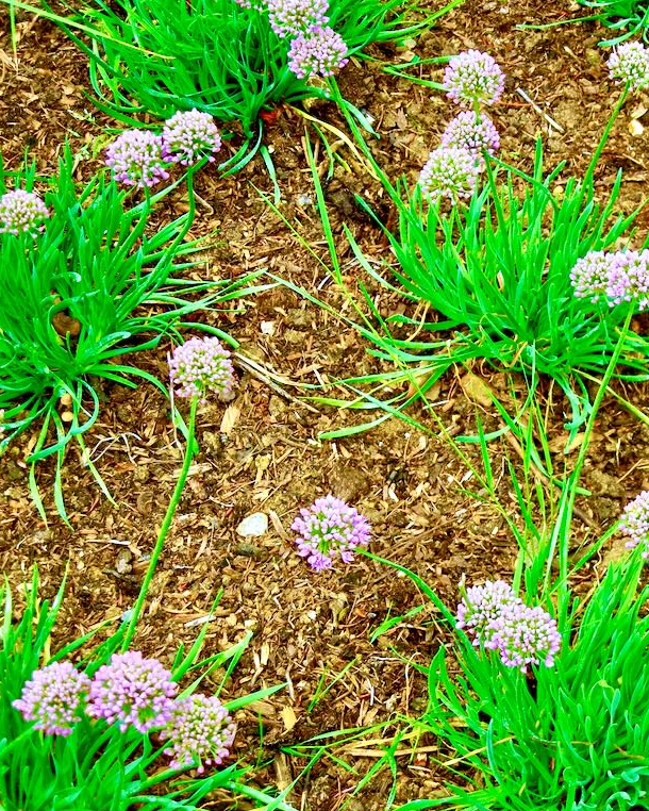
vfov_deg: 19.0
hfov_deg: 15.1
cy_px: 408
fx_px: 2424
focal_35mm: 101
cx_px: 540
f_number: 4.3
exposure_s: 1/130
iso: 160
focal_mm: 13.9
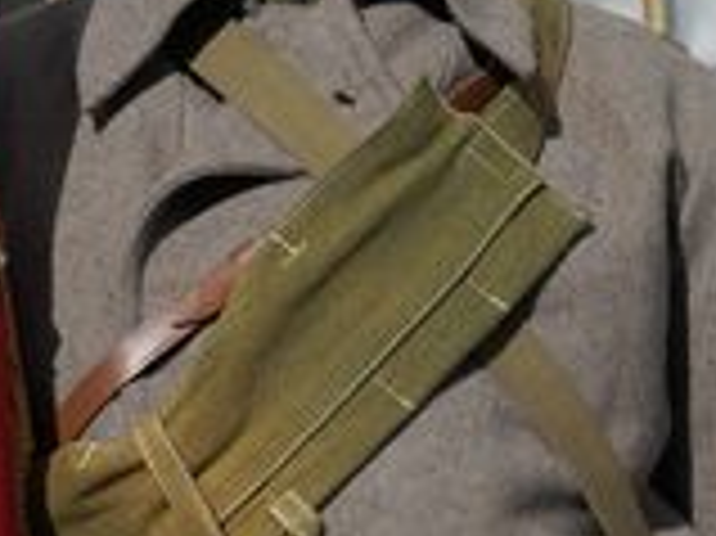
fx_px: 3679
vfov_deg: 8.3
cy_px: 259
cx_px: 675
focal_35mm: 178
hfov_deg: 11.0
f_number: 5.6
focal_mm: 28
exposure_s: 1/2000
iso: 100
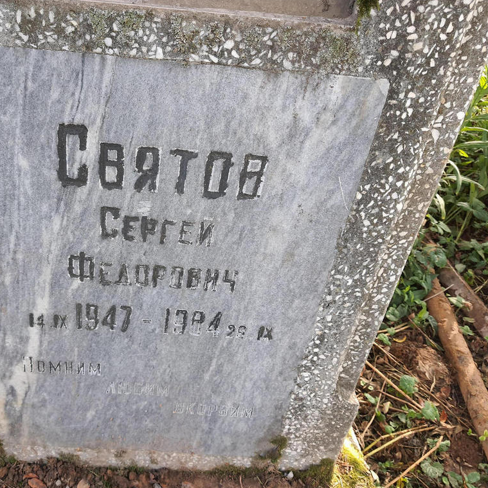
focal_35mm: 31
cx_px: 163
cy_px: 243
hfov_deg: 51.6
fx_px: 494
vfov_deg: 52.5
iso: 80
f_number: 1.7
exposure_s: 1/100
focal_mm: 4.32
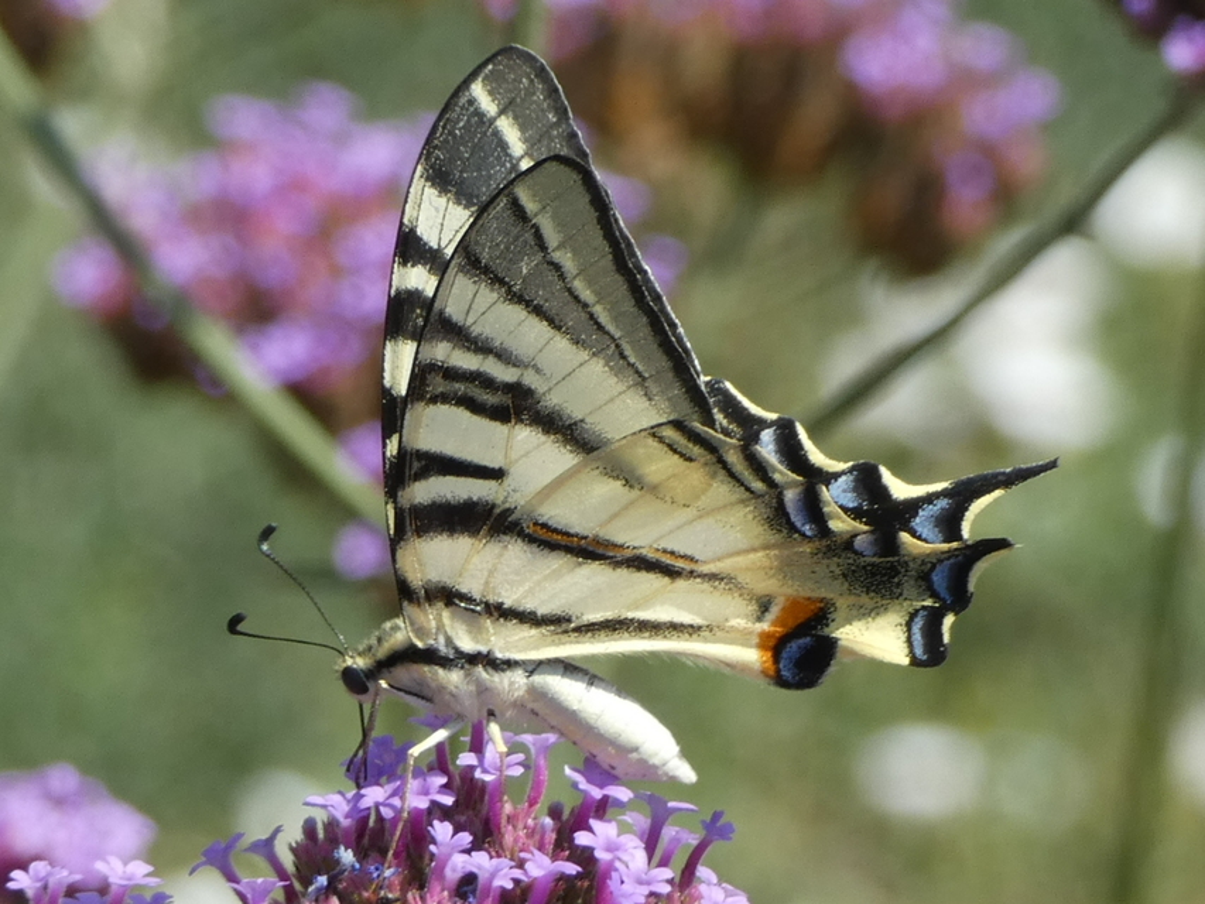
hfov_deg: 7.7
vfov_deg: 5.8
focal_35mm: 258
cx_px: 602
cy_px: 452
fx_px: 8982
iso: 80
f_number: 5.5
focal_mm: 46.2
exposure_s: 1/125
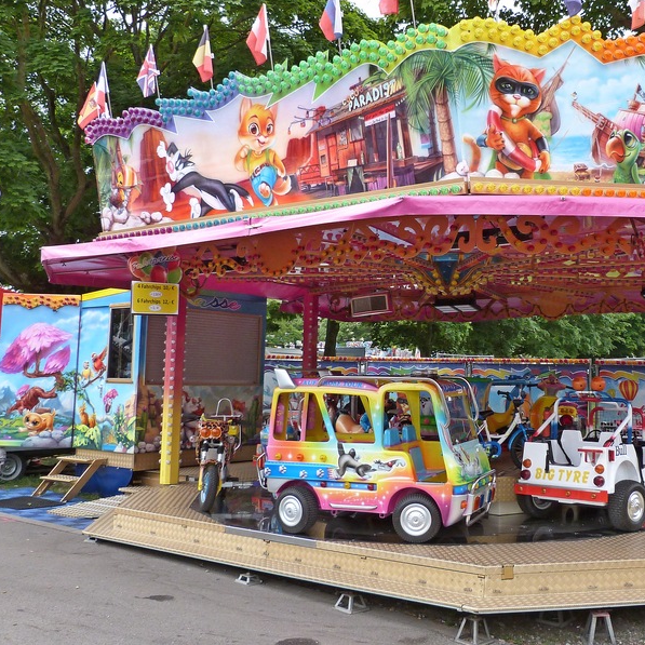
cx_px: 448
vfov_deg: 44.9
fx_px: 780
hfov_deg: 44.0
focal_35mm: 37
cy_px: 291
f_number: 4
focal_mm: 4.5
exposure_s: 1/250
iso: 160
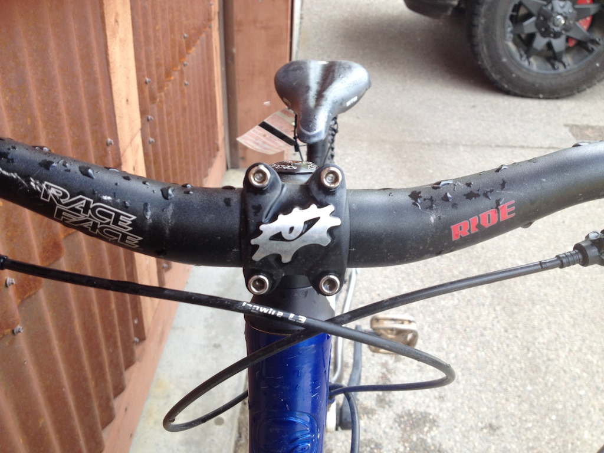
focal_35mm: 35
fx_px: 611
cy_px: 226
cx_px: 302
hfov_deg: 52.6
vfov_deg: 40.7
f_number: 2.4
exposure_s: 1/144
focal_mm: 4.28
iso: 50
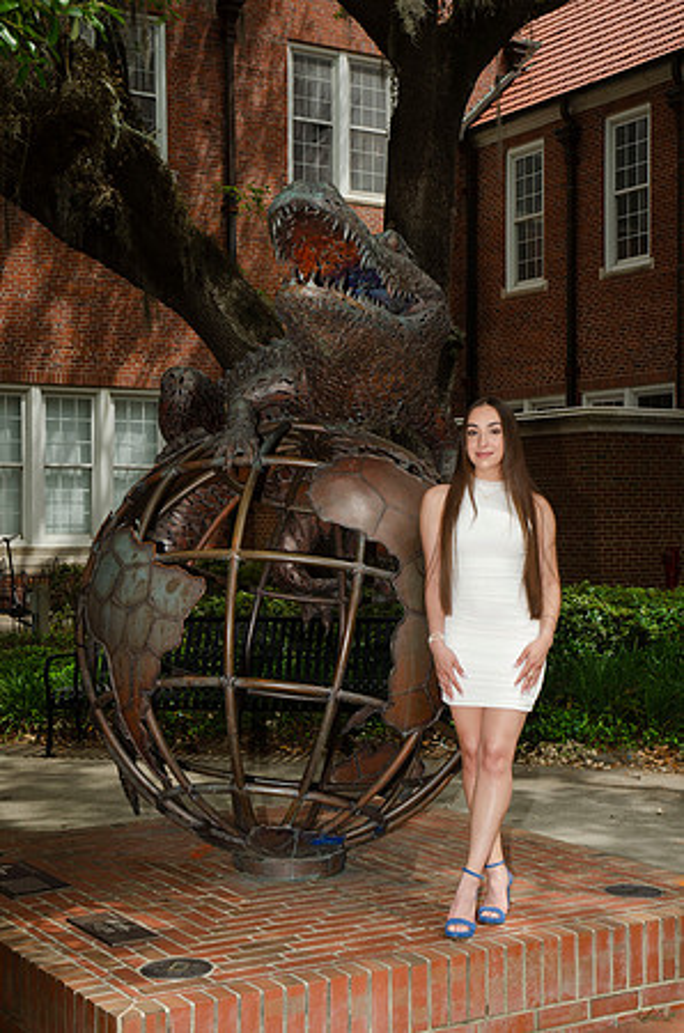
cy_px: 516
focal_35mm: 52
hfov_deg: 25.6
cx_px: 342
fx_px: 1503
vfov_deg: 37.9
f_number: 7.1
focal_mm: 35
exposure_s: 1/250
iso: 100
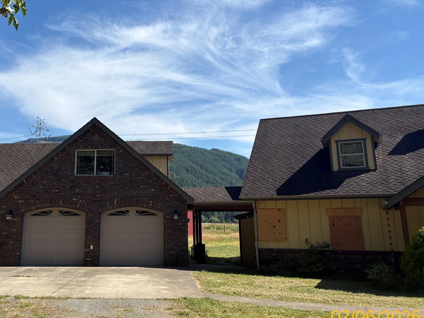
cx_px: 146
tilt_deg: +15.2
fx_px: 453
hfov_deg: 49.4
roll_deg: +0.9
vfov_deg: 38.5
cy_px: 123
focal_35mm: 37
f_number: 1.6
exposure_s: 1/3623
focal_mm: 5.96
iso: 50
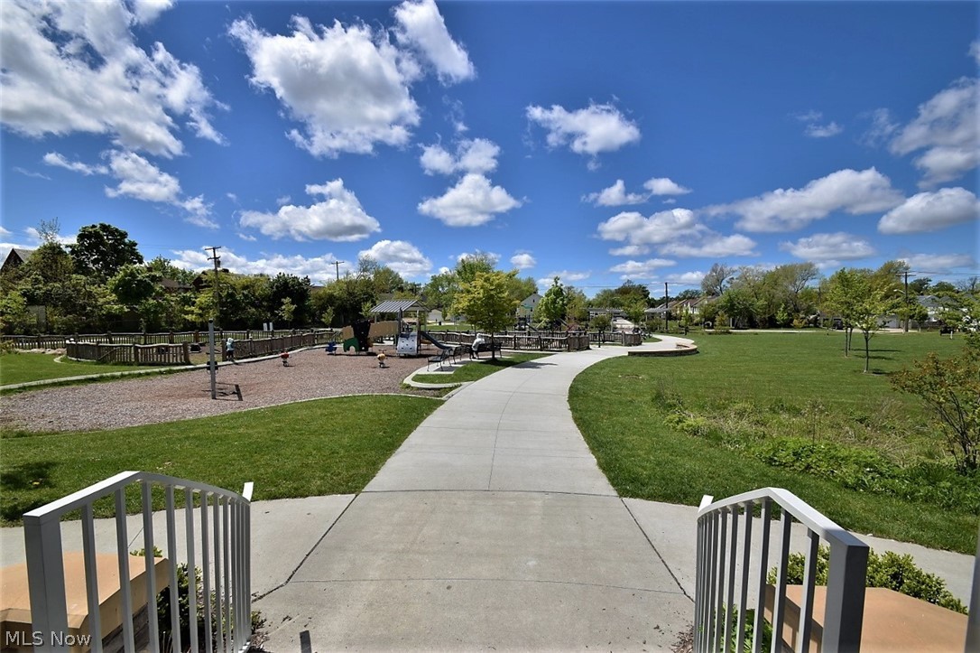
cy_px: 326
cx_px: 490
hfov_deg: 100.4
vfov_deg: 77.3
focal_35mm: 15
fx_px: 408
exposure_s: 1/500
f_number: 16
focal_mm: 10
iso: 200
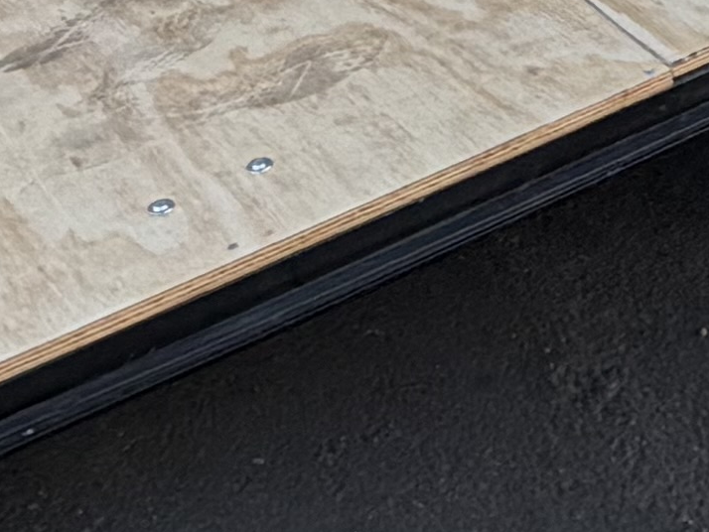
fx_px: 2295
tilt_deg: -7.0
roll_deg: -3.3
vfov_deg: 11.7
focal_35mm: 112
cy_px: -586
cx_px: 769
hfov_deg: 17.0
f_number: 2.2
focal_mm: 2.22
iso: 50
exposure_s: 1/276
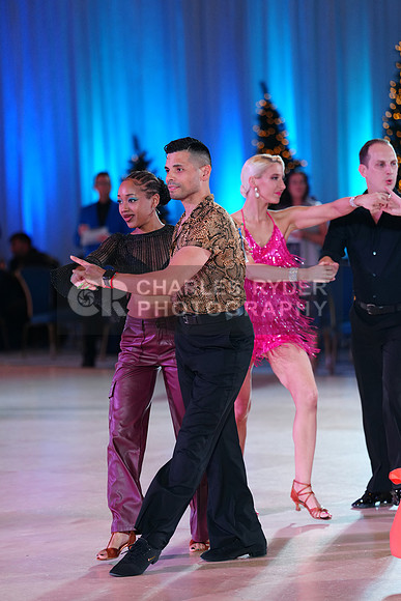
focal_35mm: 142
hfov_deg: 9.7
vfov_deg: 14.4
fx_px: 2371
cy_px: 300
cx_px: 200
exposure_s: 1/500
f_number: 2.8
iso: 1600
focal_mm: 142
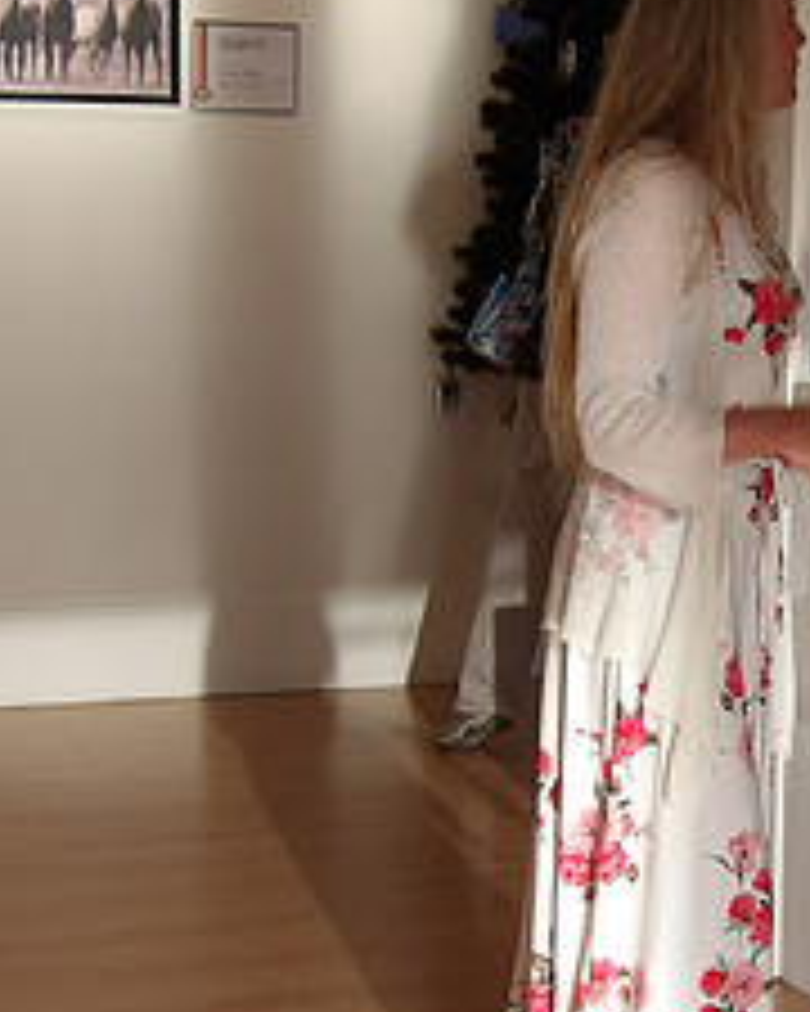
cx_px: 792
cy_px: 546
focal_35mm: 98
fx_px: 2937
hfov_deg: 15.4
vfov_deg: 19.6
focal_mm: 7
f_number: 3.7
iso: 100
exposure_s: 1/72
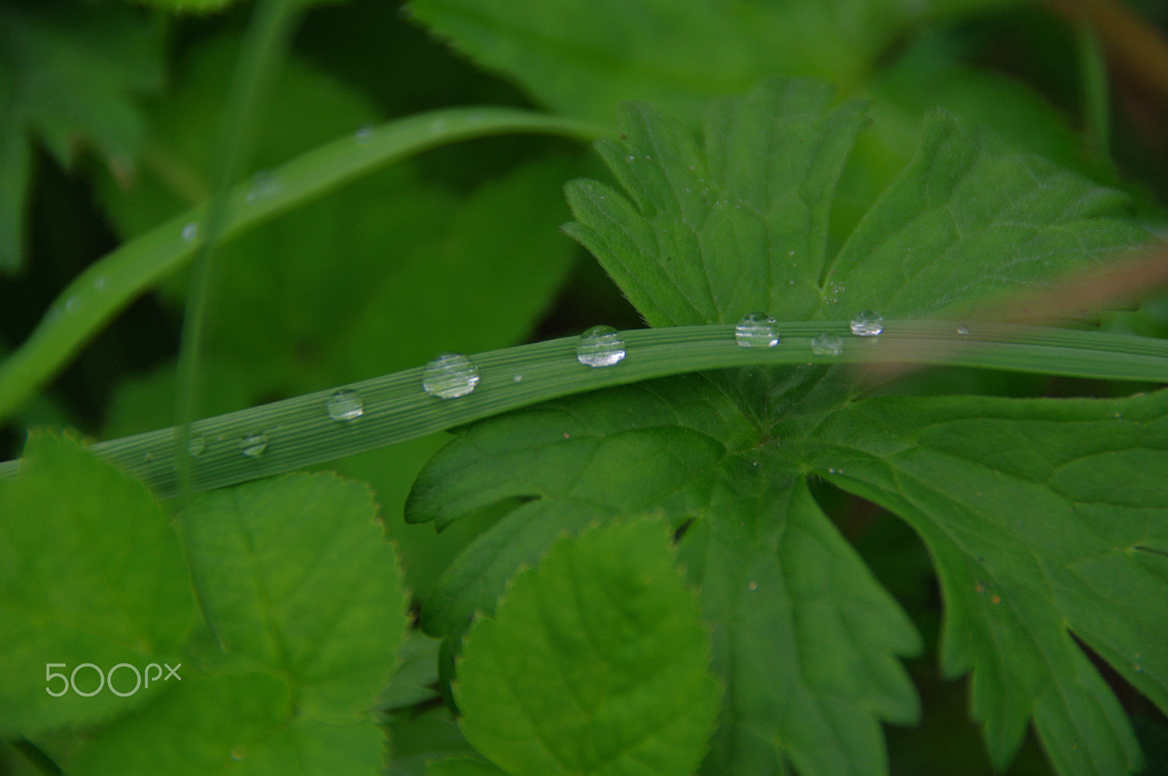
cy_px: 388
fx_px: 12153
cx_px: 584
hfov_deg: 5.5
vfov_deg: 3.7
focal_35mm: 375
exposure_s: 1/250
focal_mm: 250
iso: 200
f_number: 6.3
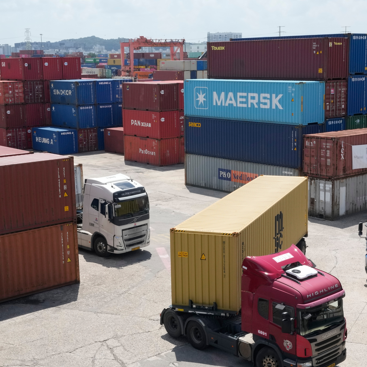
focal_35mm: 60
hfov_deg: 28.6
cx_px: 206
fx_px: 720
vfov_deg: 28.6
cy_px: 180
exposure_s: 1/500
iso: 1000
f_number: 16
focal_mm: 32
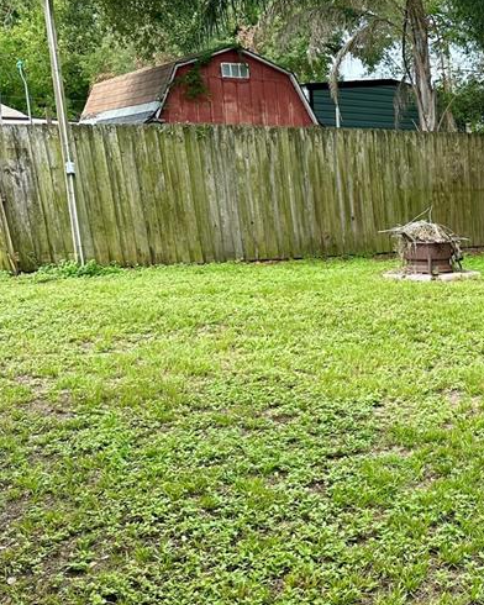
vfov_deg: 37.9
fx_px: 877
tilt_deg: -12.2
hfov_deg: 27.4
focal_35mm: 49
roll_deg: +0.1
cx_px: 570
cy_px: 369
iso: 80
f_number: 1.78
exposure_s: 1/1212
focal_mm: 6.86
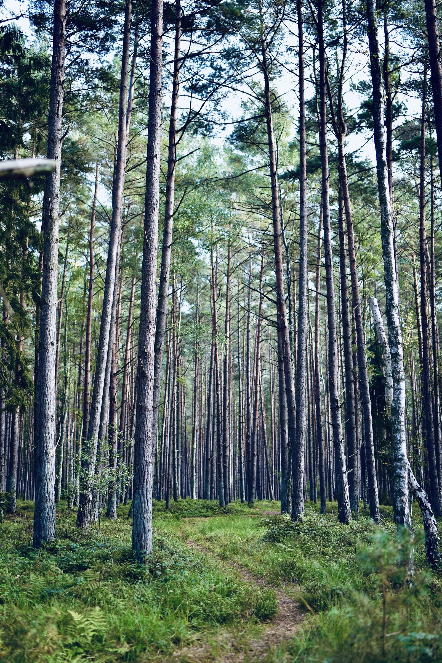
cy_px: 332
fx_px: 828
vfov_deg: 43.6
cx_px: 221
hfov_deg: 29.9
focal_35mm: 45
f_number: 1.8
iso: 100
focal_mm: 45
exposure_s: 1/250
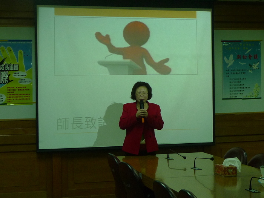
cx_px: 132
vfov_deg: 18.7
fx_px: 602
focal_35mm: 79
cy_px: 99
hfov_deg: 24.7
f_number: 2.5
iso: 200
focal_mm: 9.3
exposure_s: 1/60
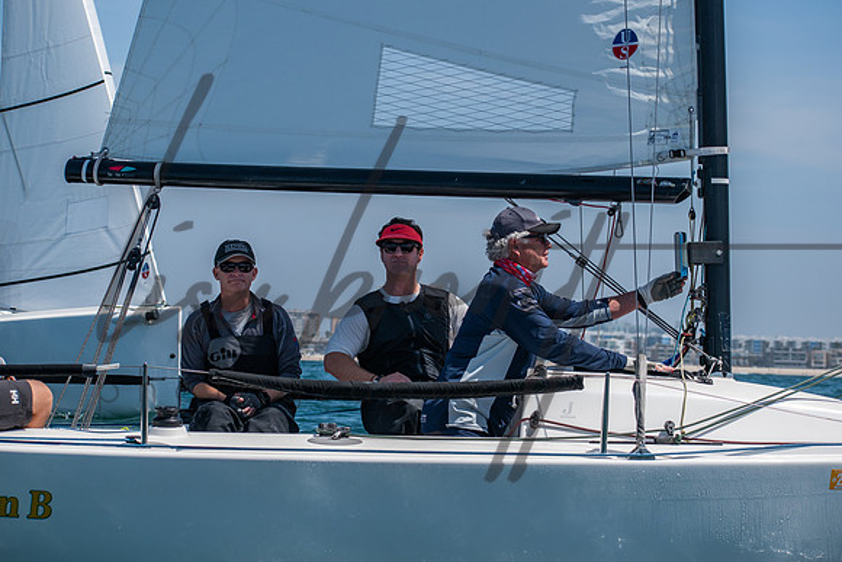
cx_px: 421
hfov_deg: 19.1
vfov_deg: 12.8
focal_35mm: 107
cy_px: 281
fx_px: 2500
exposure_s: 1/1250
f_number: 6.3
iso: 200
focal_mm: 70
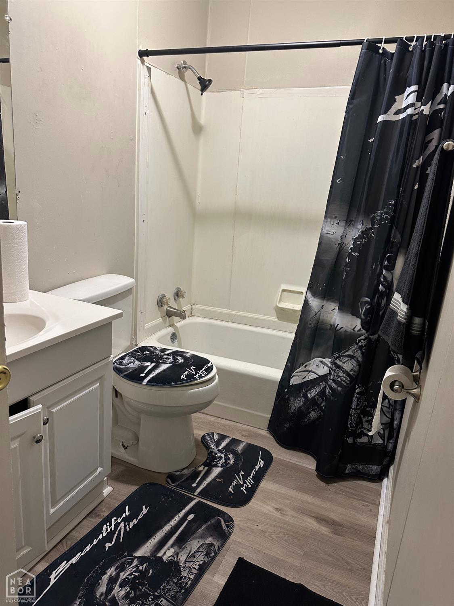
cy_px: 303
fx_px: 420
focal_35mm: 24
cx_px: 227
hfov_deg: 56.8
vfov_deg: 71.6
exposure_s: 1/60
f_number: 1.78
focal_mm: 6.86
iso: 320
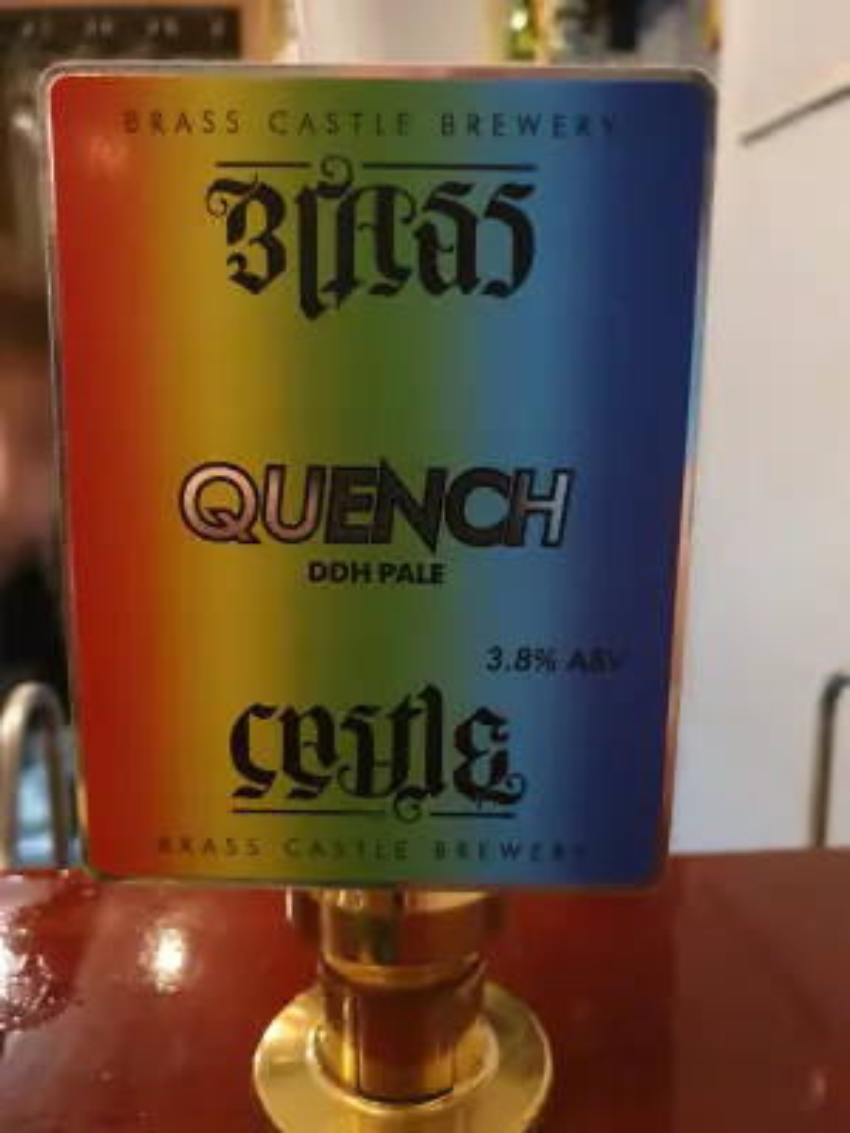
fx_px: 851
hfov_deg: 53.1
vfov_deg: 67.3
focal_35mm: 26
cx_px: 425
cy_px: 566
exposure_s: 1/25
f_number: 1.5
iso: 640
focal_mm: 4.32
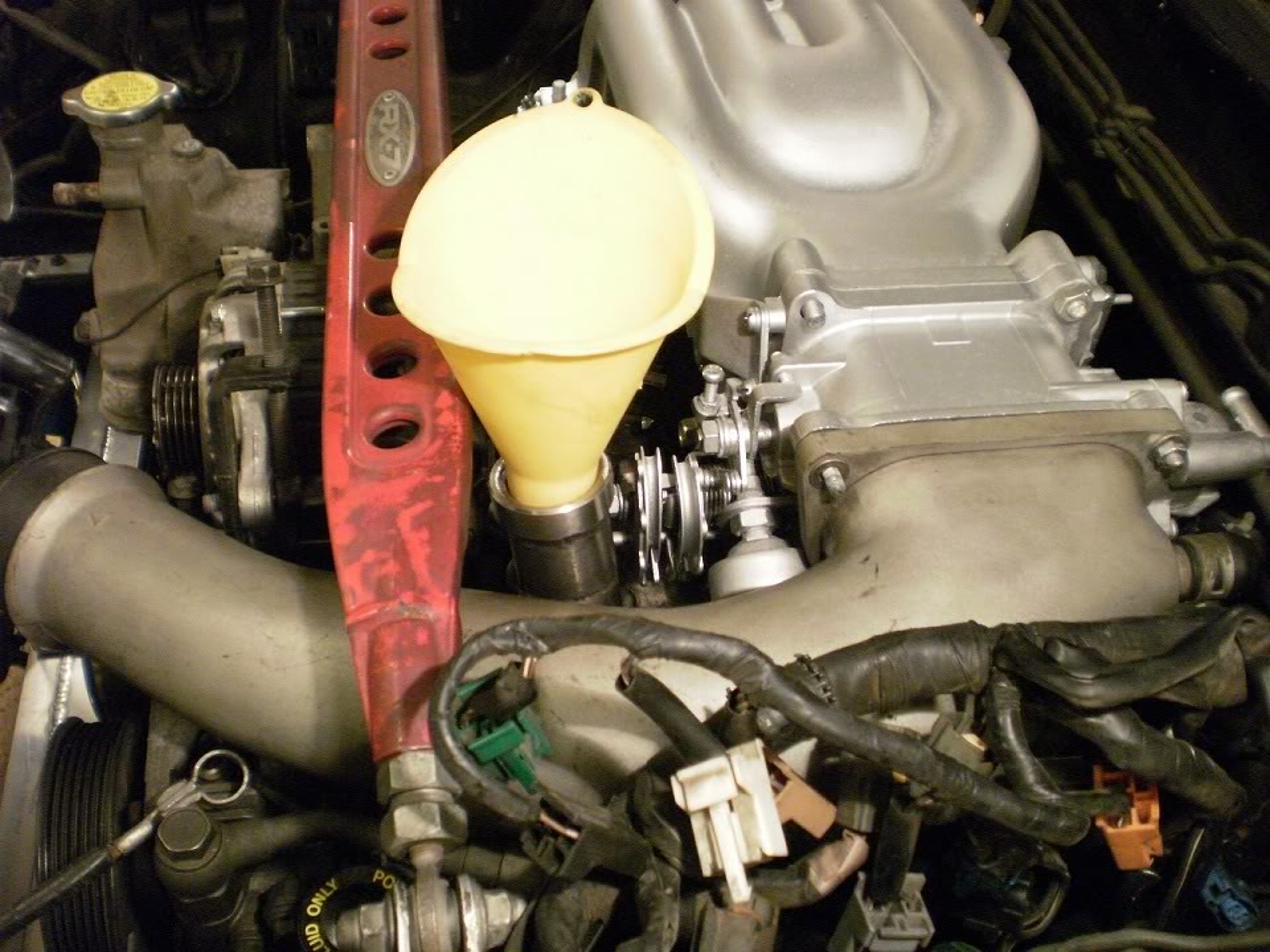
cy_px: 476
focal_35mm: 36
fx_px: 1321
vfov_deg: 39.7
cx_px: 635
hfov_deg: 51.4
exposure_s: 1/15
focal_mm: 6.3
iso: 400
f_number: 3.1
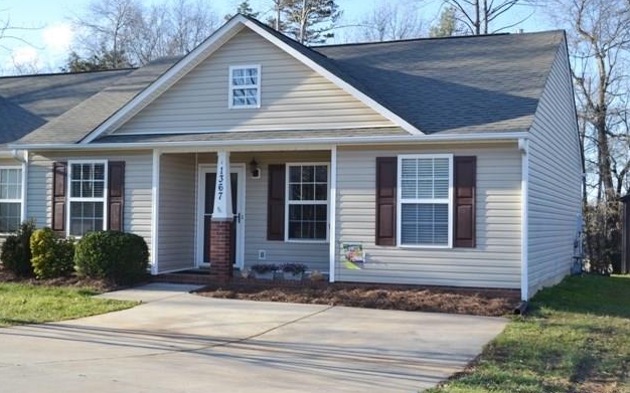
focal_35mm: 50
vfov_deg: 25.8
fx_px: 858
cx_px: 311
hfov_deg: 40.3
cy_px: 194
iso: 100
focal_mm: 32
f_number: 6.3
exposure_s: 1/160
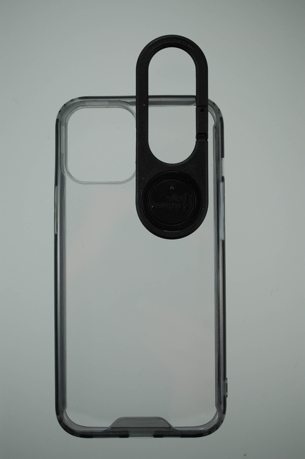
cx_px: 152
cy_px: 230
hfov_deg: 25.7
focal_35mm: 52
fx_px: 668
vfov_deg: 37.9
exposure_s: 1/100
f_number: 5.3
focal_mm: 35
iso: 400
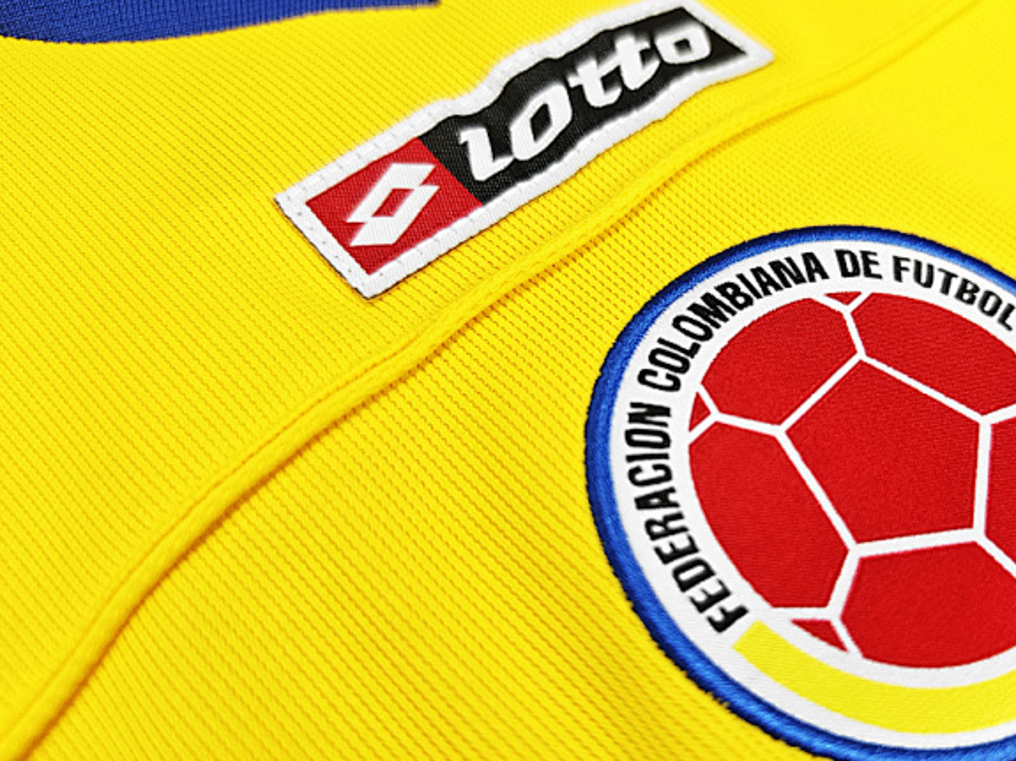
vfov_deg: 44.1
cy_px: 394
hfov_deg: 55.2
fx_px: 939
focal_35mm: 32
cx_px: 705
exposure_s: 1/1214
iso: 154
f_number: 1.75
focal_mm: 8.67
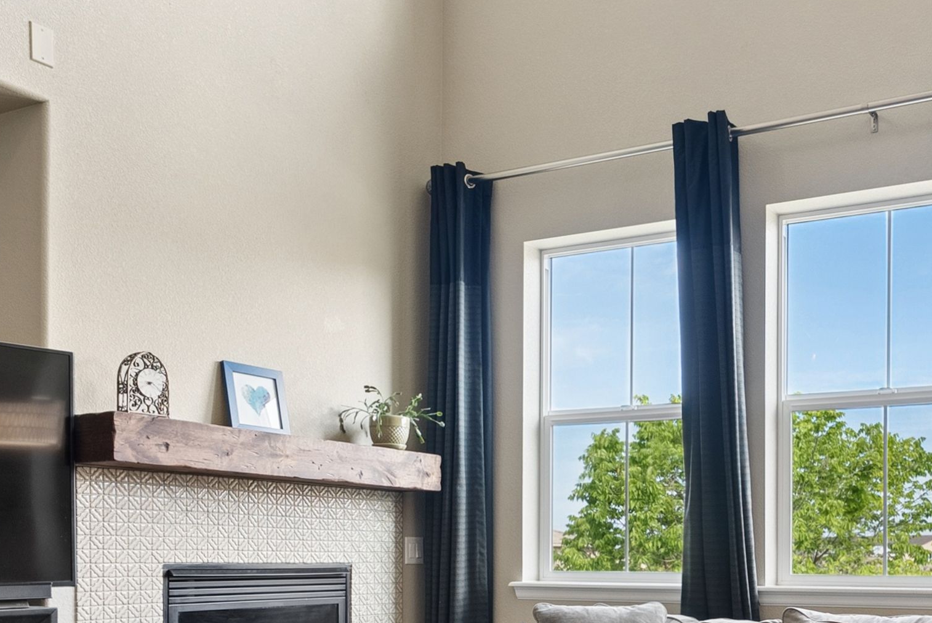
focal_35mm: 42
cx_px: 676
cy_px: 563
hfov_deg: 45.1
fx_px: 1088
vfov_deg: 30.5
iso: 640
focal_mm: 15
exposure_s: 1/40
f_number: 8
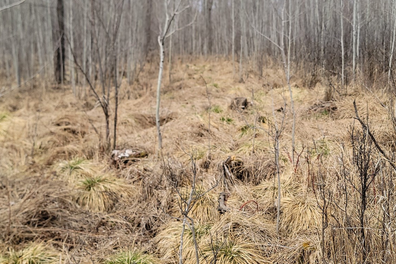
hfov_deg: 43.6
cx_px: 215
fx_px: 495
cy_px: 76
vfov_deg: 29.5
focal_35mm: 45
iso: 16
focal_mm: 6.7
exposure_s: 1/907
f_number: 1.8
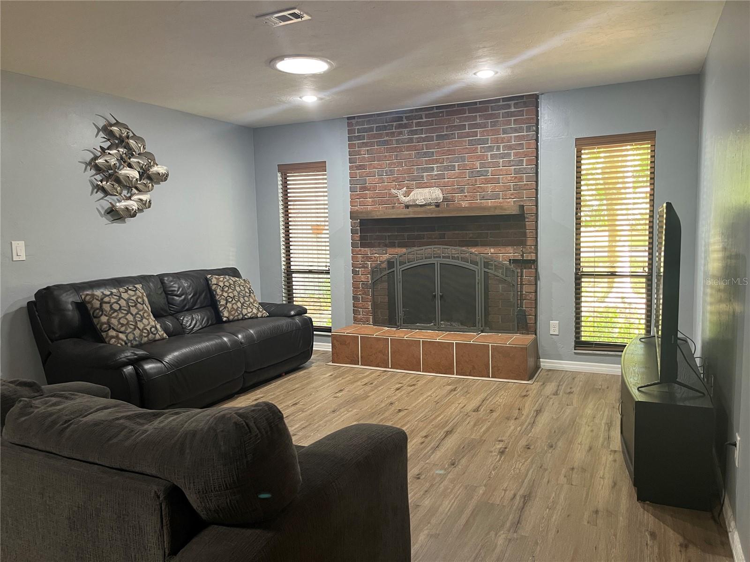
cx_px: 375
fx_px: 563
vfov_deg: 53.1
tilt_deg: -5.8
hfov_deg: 67.3
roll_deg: +1.8
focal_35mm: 26
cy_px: 281
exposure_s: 1/60
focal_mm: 5.1
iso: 320
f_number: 1.6
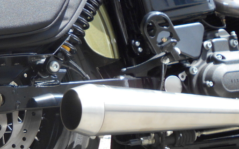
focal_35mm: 97
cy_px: 85
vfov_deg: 13.5
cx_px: -39
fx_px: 632
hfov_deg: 20.2
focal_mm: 6.7
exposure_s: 1/250
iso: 110
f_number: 3.9
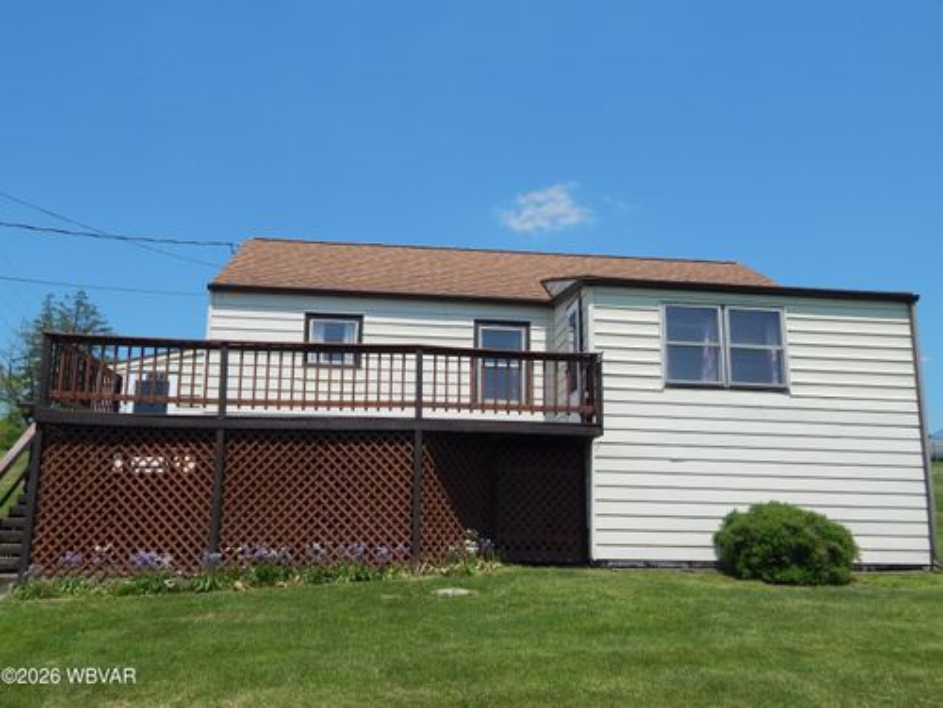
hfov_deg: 58.4
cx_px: 472
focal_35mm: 31
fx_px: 844
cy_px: 354
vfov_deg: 45.4
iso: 125
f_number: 6.5
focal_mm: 5.6
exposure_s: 1/640
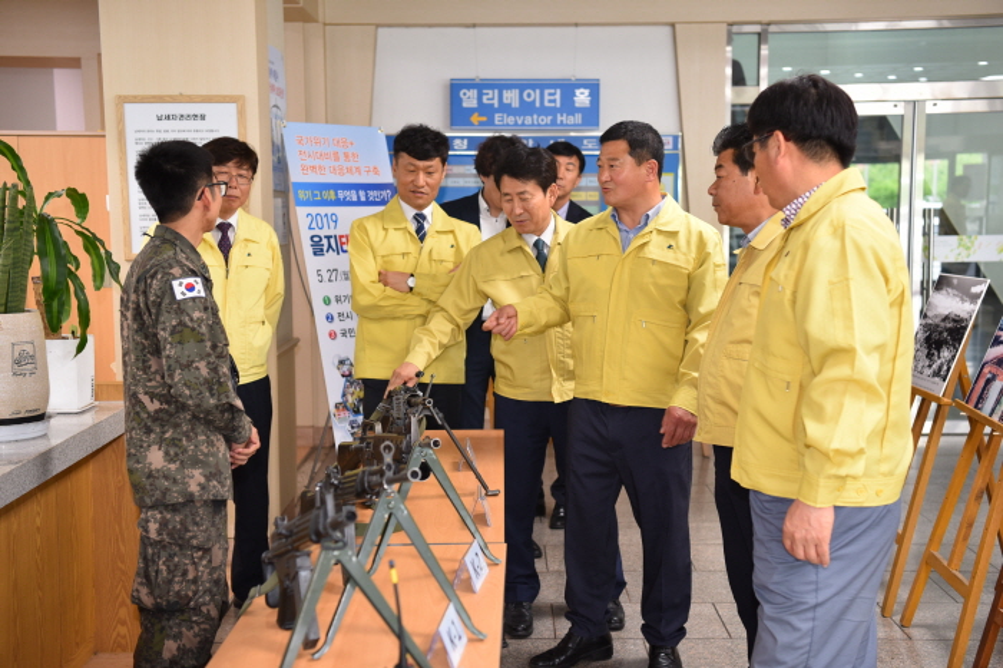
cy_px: 334
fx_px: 1337
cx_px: 502
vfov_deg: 28.0
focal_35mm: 48
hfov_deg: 41.1
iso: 800
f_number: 3.5
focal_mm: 48
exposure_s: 1/60
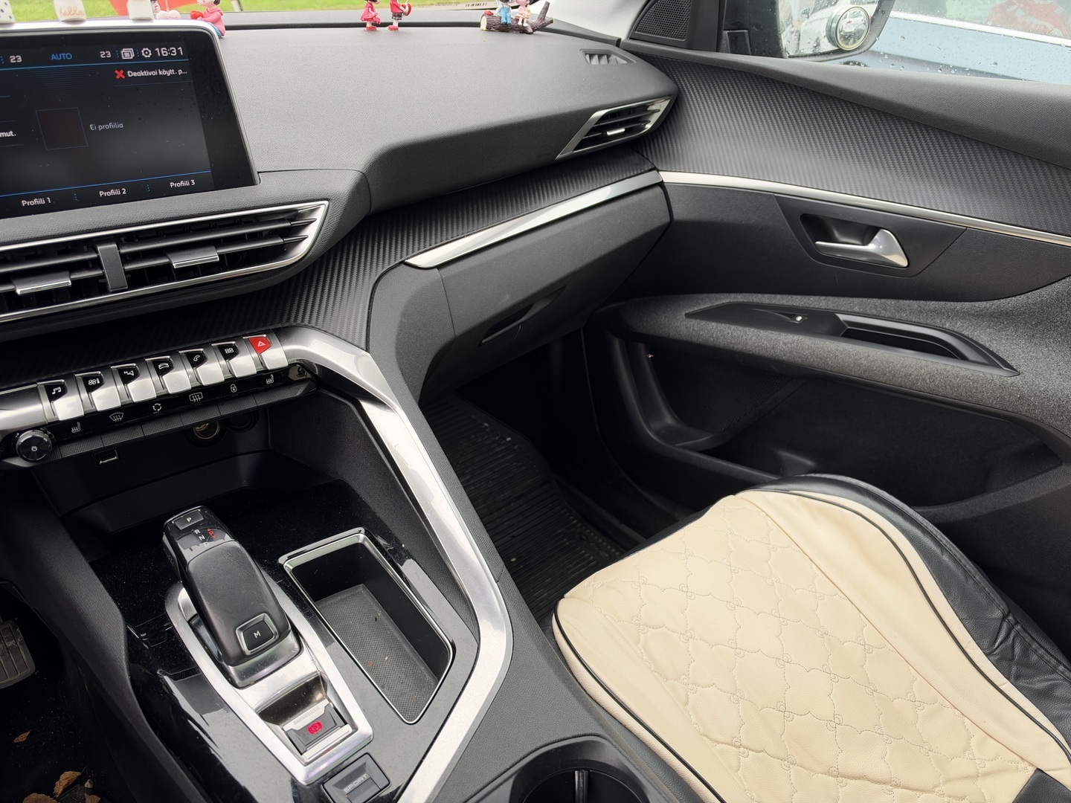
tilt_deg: -33.2
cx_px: 536
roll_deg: -2.2
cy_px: 402
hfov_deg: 71.6
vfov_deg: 56.8
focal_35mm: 24
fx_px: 743
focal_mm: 6.93
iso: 80
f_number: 1.8
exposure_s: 1/136
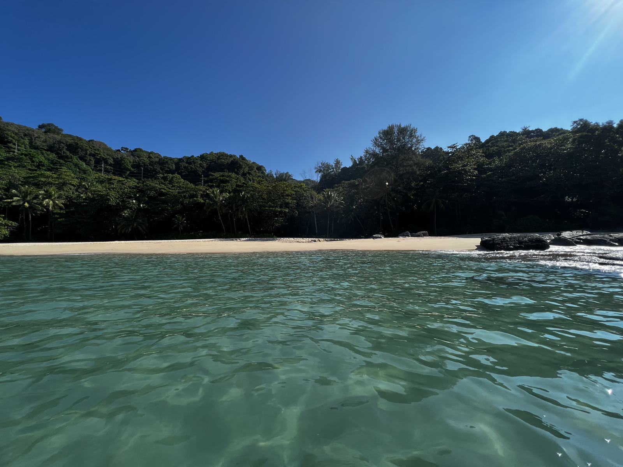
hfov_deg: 106.2
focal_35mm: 13
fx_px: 234
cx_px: 312
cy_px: 234
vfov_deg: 89.9
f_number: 1.8
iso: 32
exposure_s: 1/1193
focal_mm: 1.57
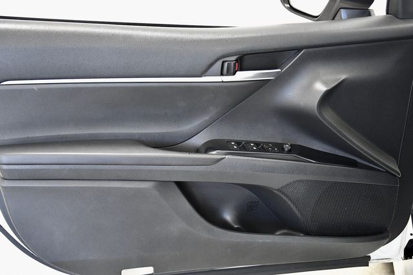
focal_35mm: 51
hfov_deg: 38.9
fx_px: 585
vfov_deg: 26.5
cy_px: 138
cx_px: 206
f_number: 4.5
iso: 2500
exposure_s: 1/200
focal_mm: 34
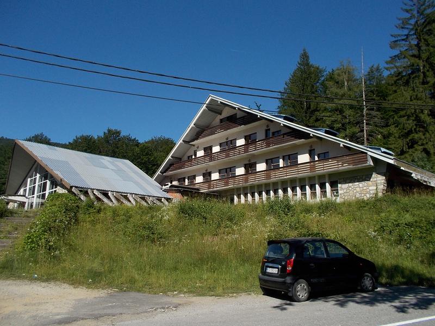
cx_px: 218
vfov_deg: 48.2
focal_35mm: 29
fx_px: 364
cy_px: 163
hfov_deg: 61.7
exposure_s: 1/1000
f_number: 3.3
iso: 80
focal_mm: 4.1
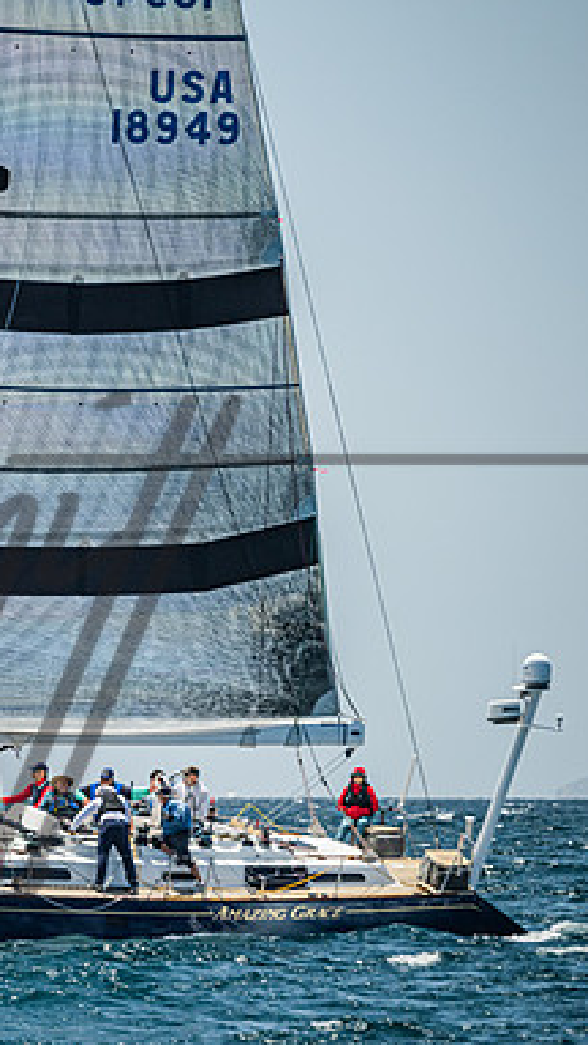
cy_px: 612
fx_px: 13804
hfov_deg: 2.4
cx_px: -130
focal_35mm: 498
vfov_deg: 4.3
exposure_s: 1/1600
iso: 320
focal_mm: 270
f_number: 5
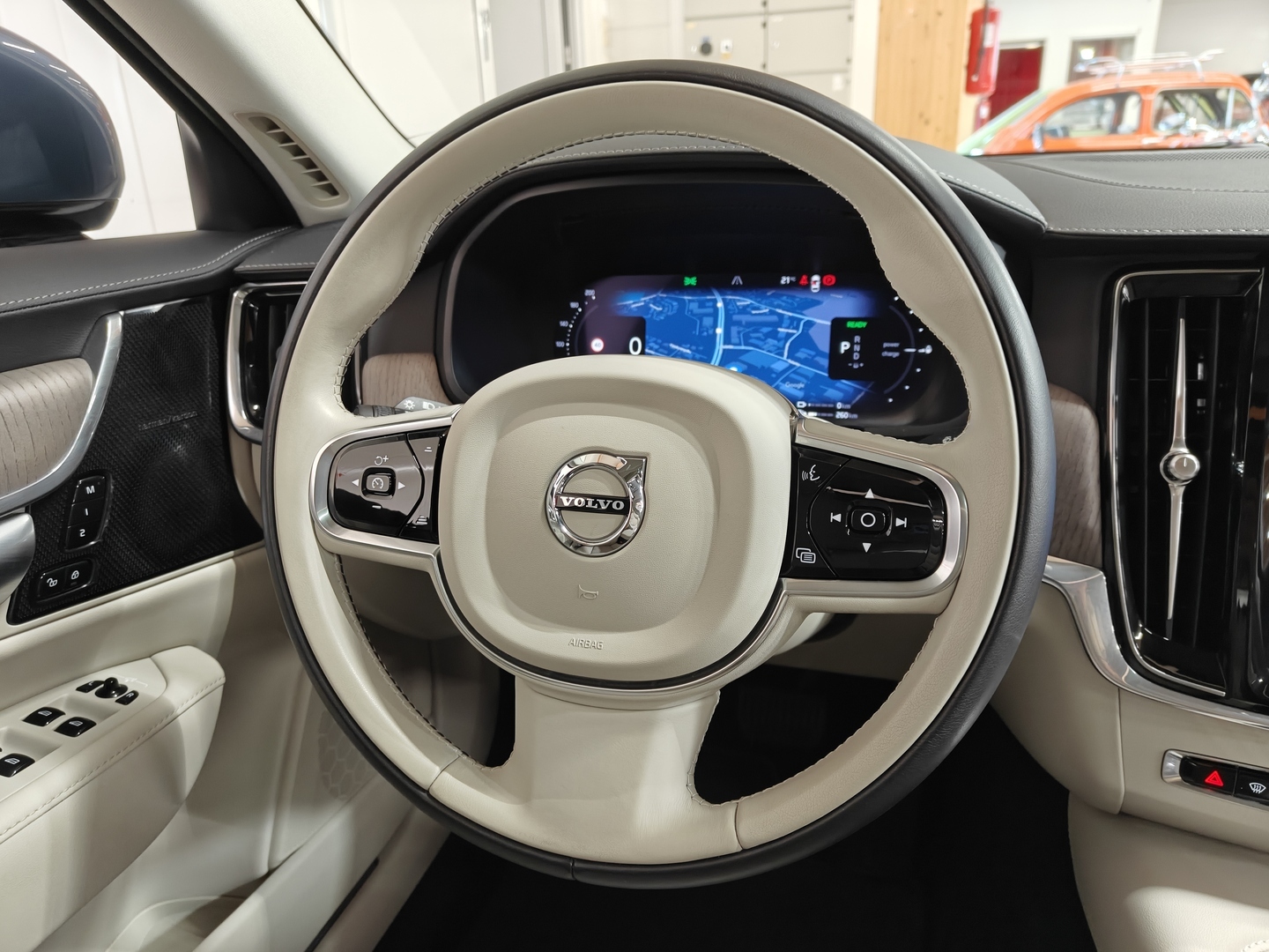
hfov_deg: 71.6
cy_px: 476
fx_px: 880
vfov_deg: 56.8
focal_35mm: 24
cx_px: 634
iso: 160
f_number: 1.8
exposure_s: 1/45
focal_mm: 5.59
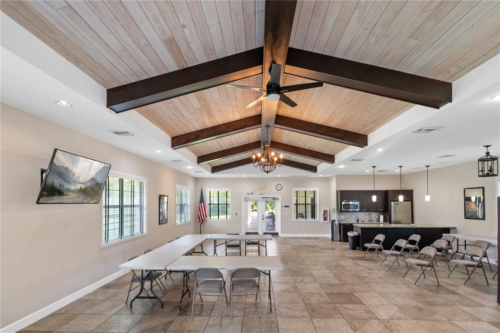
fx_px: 229
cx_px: 250
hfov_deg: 95.0
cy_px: 166
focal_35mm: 16
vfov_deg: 72.0
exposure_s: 1/2.5
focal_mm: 16.5
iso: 200
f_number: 6.3
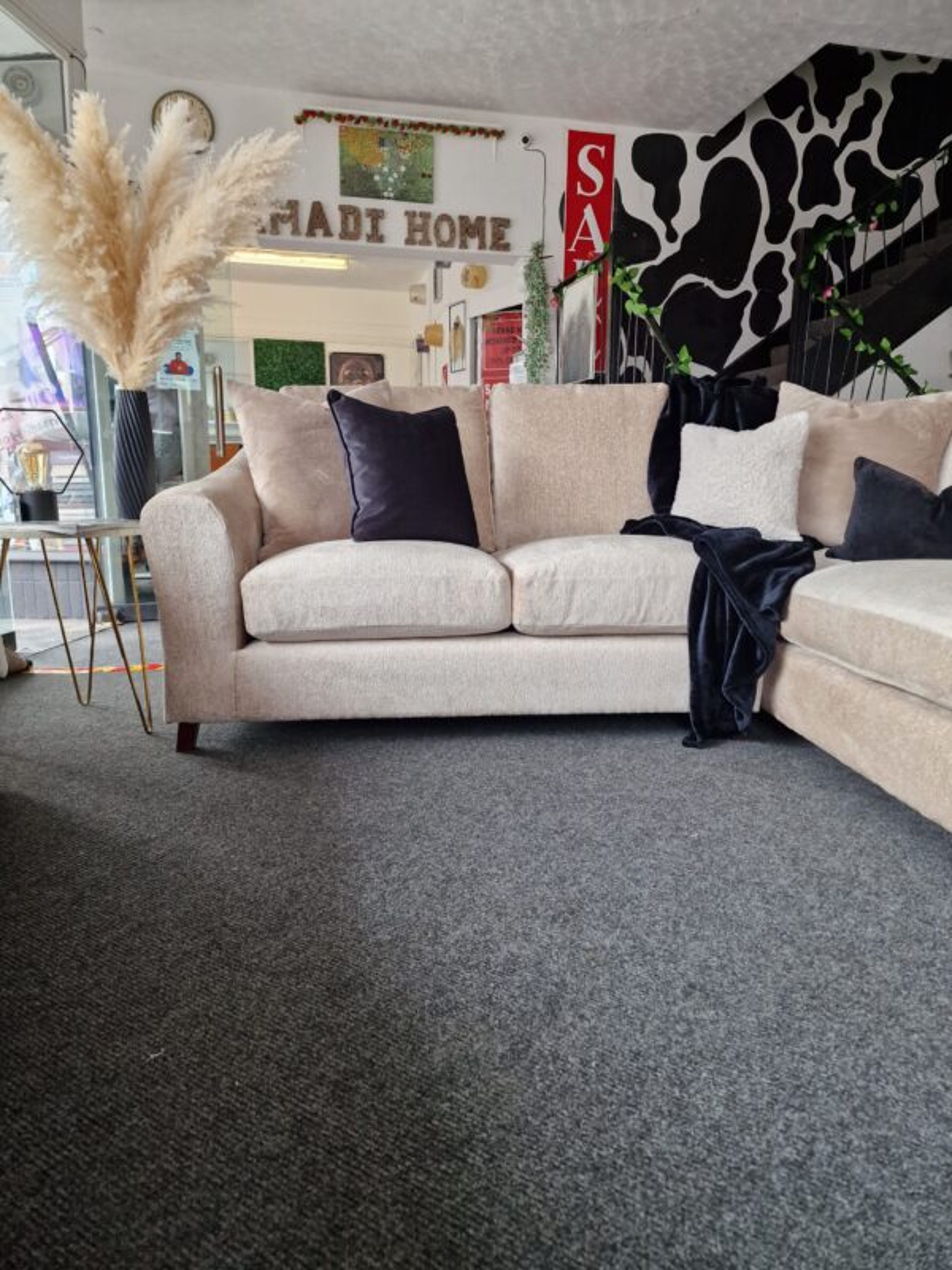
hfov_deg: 58.9
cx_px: 476
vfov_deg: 73.9
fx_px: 843
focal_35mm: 23
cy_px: 635
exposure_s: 1/180
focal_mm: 6.4
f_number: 1.8
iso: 160
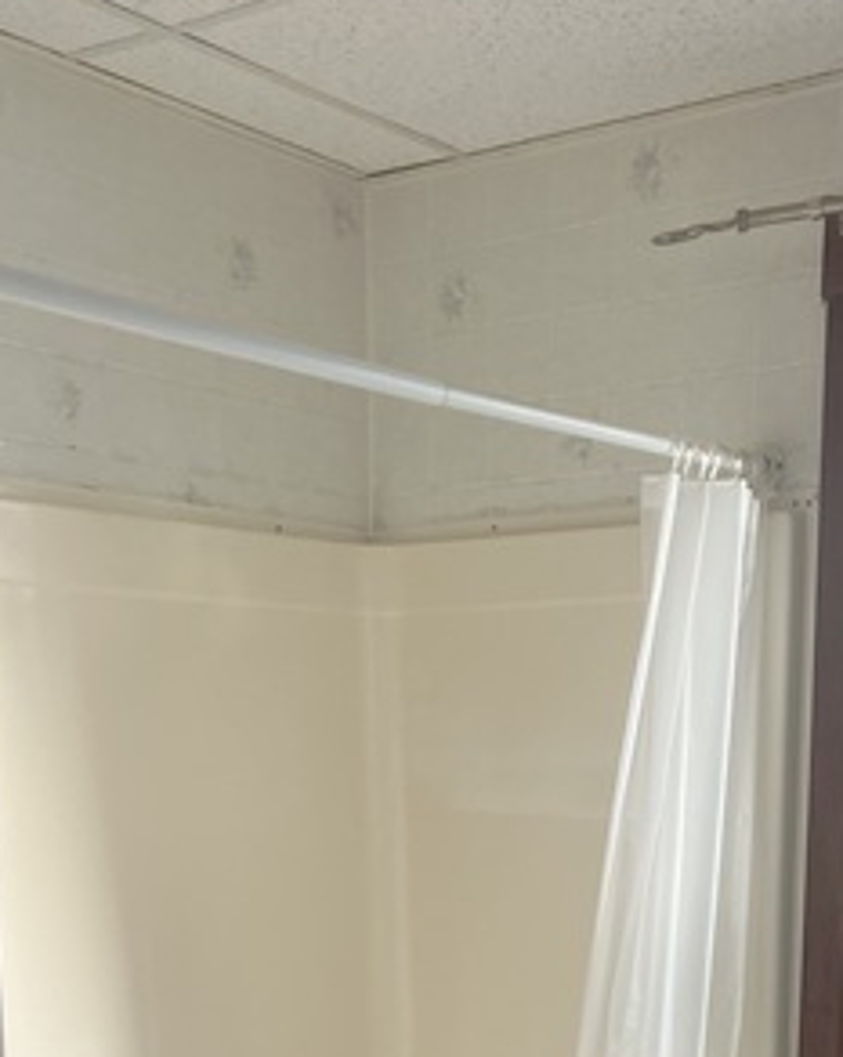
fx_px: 1812
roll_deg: +1.8
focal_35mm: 58
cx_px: 517
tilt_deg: -6.9
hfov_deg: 26.1
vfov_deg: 29.4
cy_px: 1153
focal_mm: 5.7
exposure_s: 1/113
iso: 125
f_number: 1.5
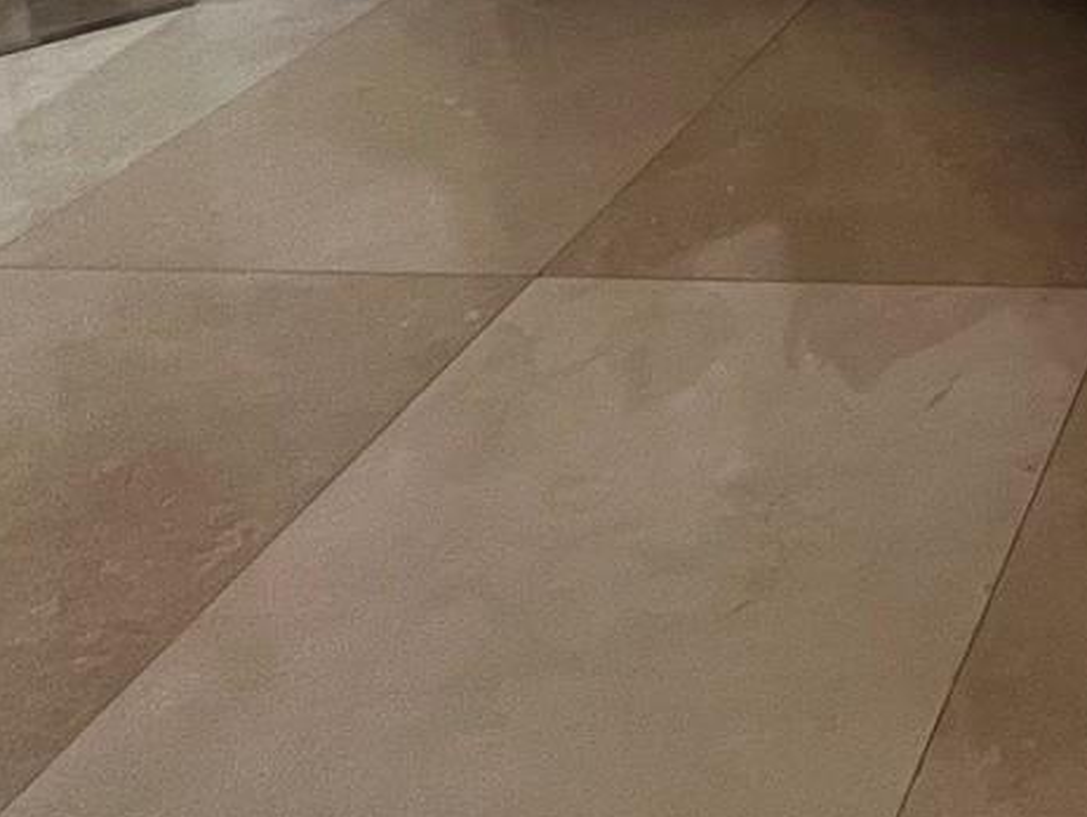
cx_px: 1499
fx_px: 1414
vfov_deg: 22.3
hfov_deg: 30.4
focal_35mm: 45
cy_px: -586
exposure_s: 1/60
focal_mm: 1.57
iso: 250
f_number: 1.8
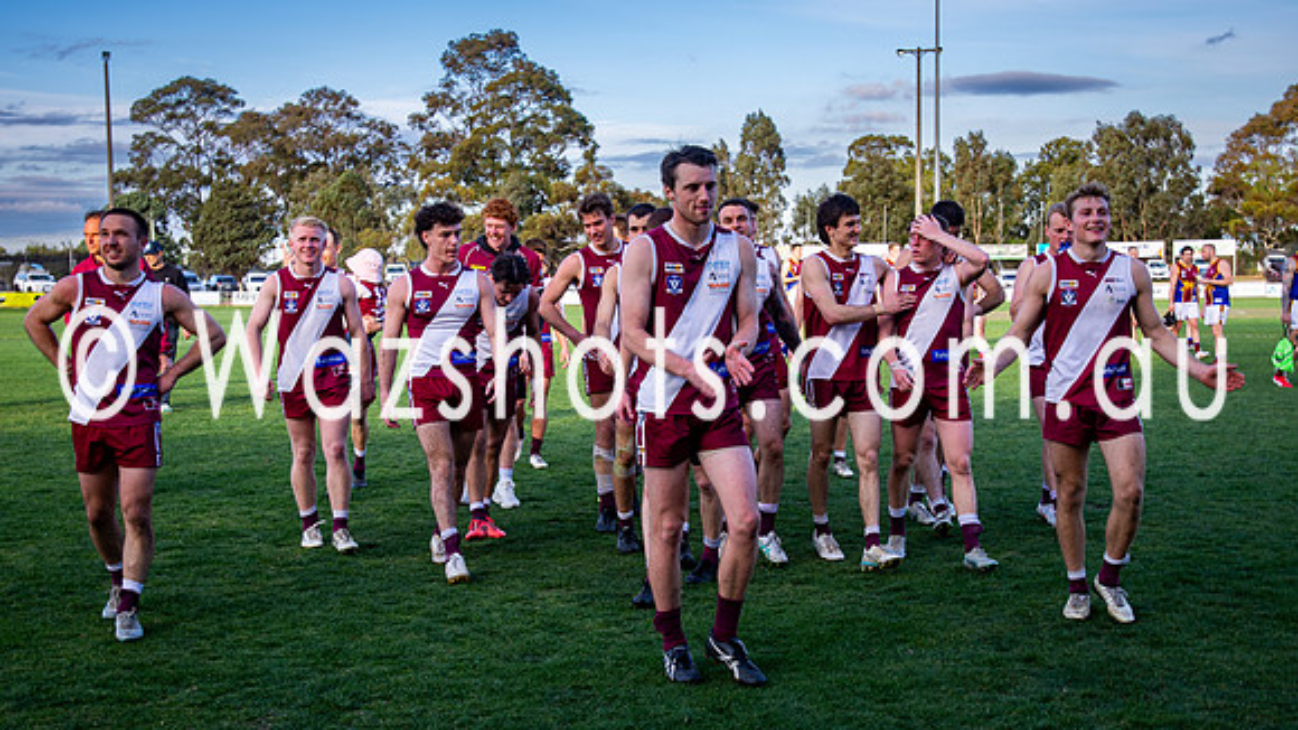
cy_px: 376
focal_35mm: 49
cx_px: 678
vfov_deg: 24.6
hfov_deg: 42.4
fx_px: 1671
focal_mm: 28
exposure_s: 1/160
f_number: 5
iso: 100
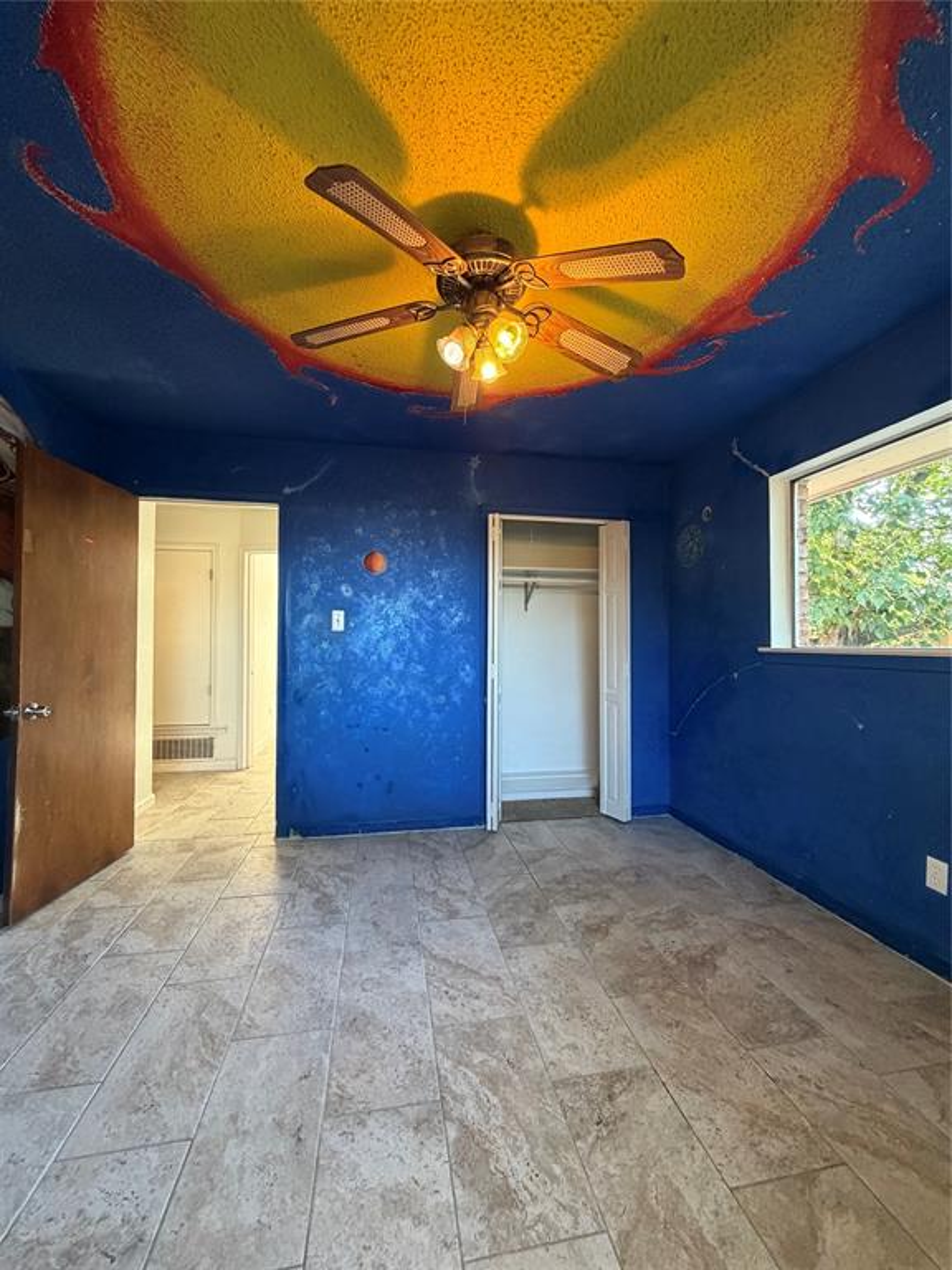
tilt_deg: +0.6
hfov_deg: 85.7
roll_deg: +0.3
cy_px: 635
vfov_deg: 102.1
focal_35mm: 14
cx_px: 476
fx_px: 513
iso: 400
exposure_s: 1/60
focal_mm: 2.22
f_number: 2.2
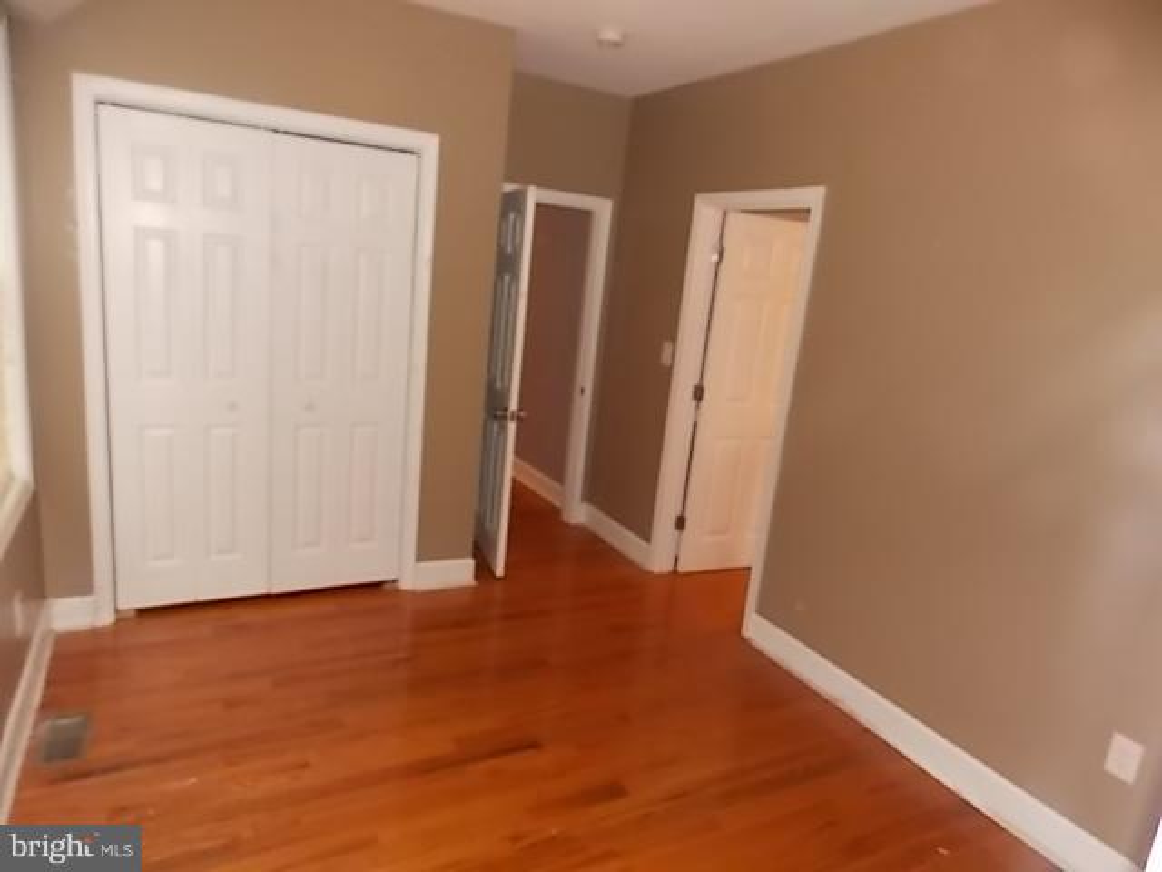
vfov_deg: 58.9
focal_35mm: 23
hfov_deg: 73.9
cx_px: 581
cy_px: 436
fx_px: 772
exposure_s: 1/30
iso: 200
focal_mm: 4
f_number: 3.1
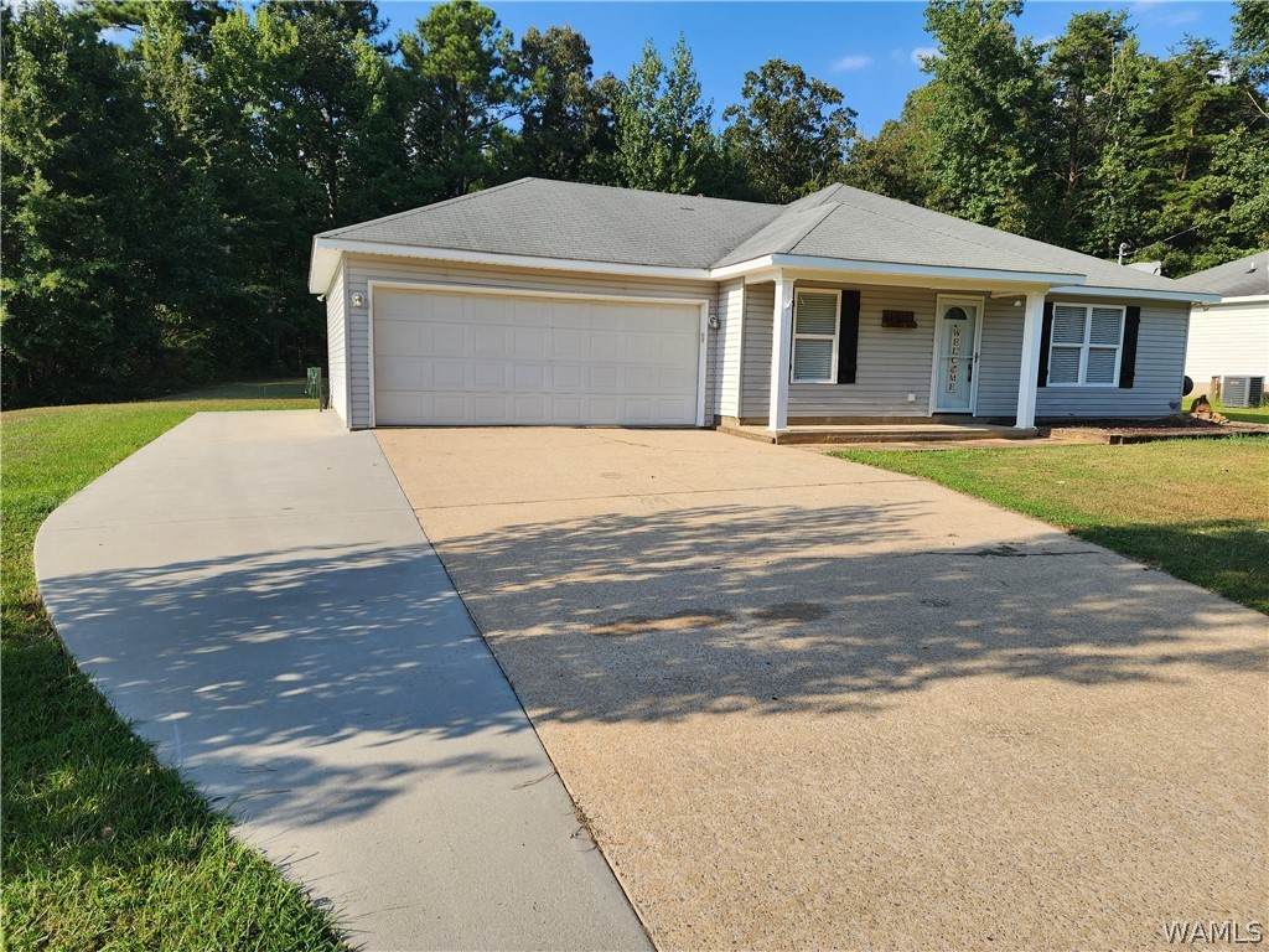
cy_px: 476
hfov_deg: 73.9
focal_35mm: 23
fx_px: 843
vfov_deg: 58.9
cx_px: 634
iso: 12
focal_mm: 6.4
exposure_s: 1/728
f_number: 1.8
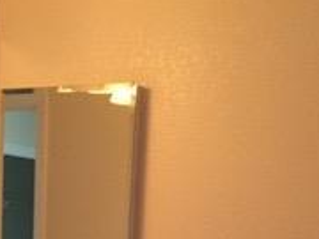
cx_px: 62
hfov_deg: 18.9
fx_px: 949
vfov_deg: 13.1
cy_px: 414
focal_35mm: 103
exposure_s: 1/30
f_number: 2.2
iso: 160
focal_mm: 4.15
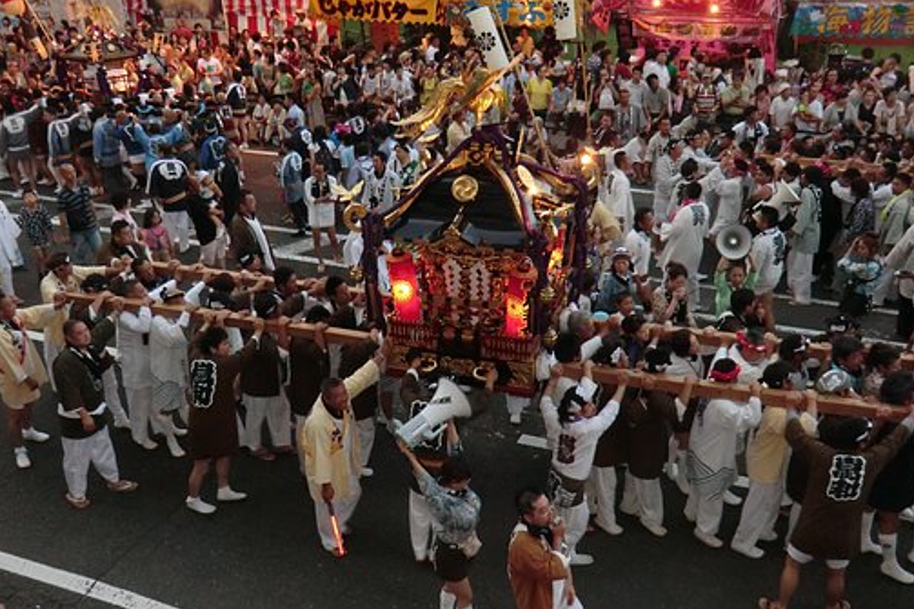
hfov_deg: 53.1
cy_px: 314
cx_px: 458
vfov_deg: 36.8
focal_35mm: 36
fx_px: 914
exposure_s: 1/60
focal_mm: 6.1
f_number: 3.6
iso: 400
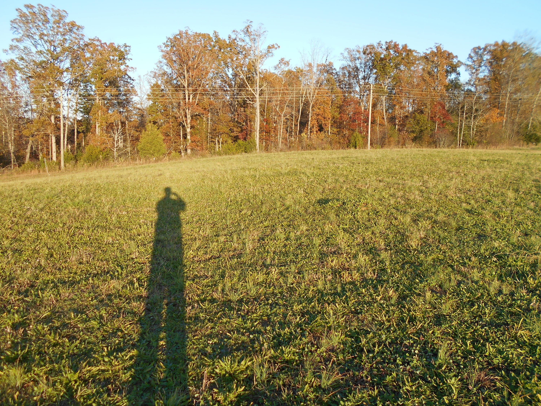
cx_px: 270
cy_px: 203
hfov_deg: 67.3
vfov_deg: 53.1
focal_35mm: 26
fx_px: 406
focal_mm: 4.6
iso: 80
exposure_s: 1/250
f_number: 3.2
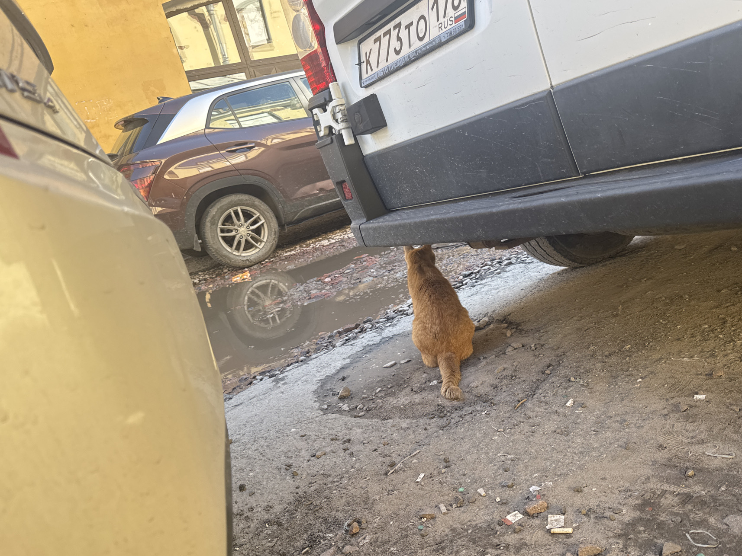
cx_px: 429
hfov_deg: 63.1
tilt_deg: -13.5
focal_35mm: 28
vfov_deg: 49.8
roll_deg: +14.6
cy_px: 286
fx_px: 600
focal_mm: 6.76
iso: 80
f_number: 1.78
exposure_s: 1/364
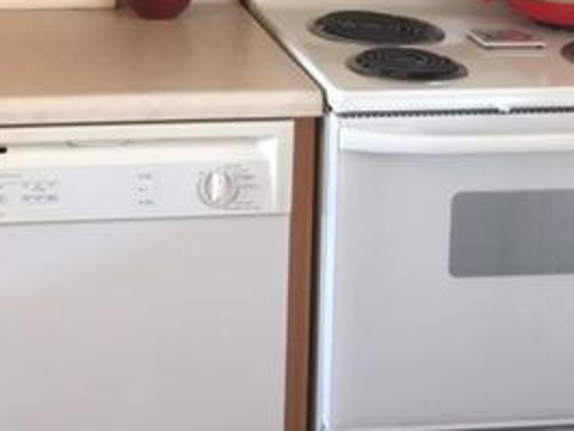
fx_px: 1161
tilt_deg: -11.3
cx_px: 95
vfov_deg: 20.1
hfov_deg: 27.1
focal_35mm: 70
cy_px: -39
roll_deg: -1.5
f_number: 2.2
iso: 80
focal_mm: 4.15
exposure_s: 1/15
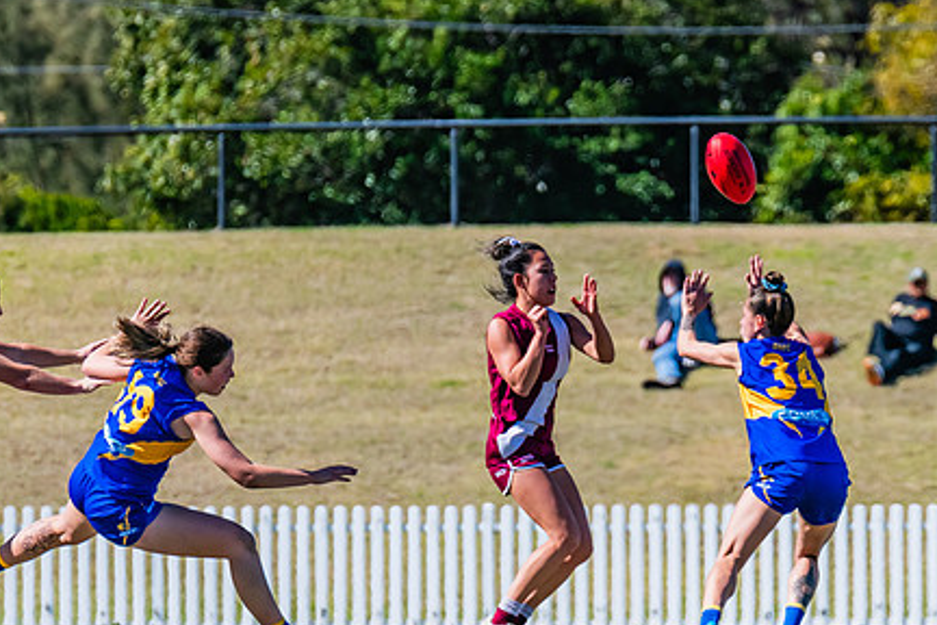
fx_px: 20352
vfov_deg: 1.8
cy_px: 472
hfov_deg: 2.6
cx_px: 601
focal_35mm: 782
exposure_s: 1/1600
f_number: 10
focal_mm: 420
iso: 800
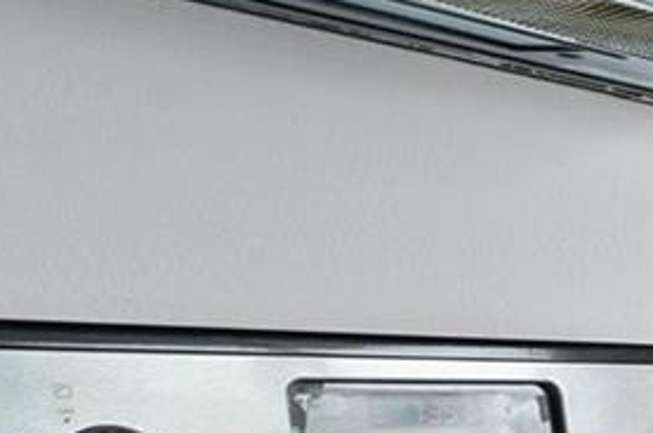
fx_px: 1468
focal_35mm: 81
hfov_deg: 13.2
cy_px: 472
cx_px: 1759
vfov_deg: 16.3
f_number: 8
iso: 200
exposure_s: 1/15
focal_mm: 14
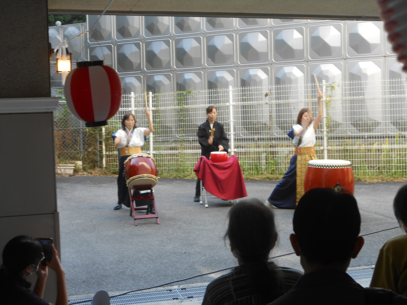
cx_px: 204
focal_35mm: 56
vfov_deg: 26.1
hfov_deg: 34.3
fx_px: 658
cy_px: 152
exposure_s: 1/30
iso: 80
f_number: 5.2
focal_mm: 10
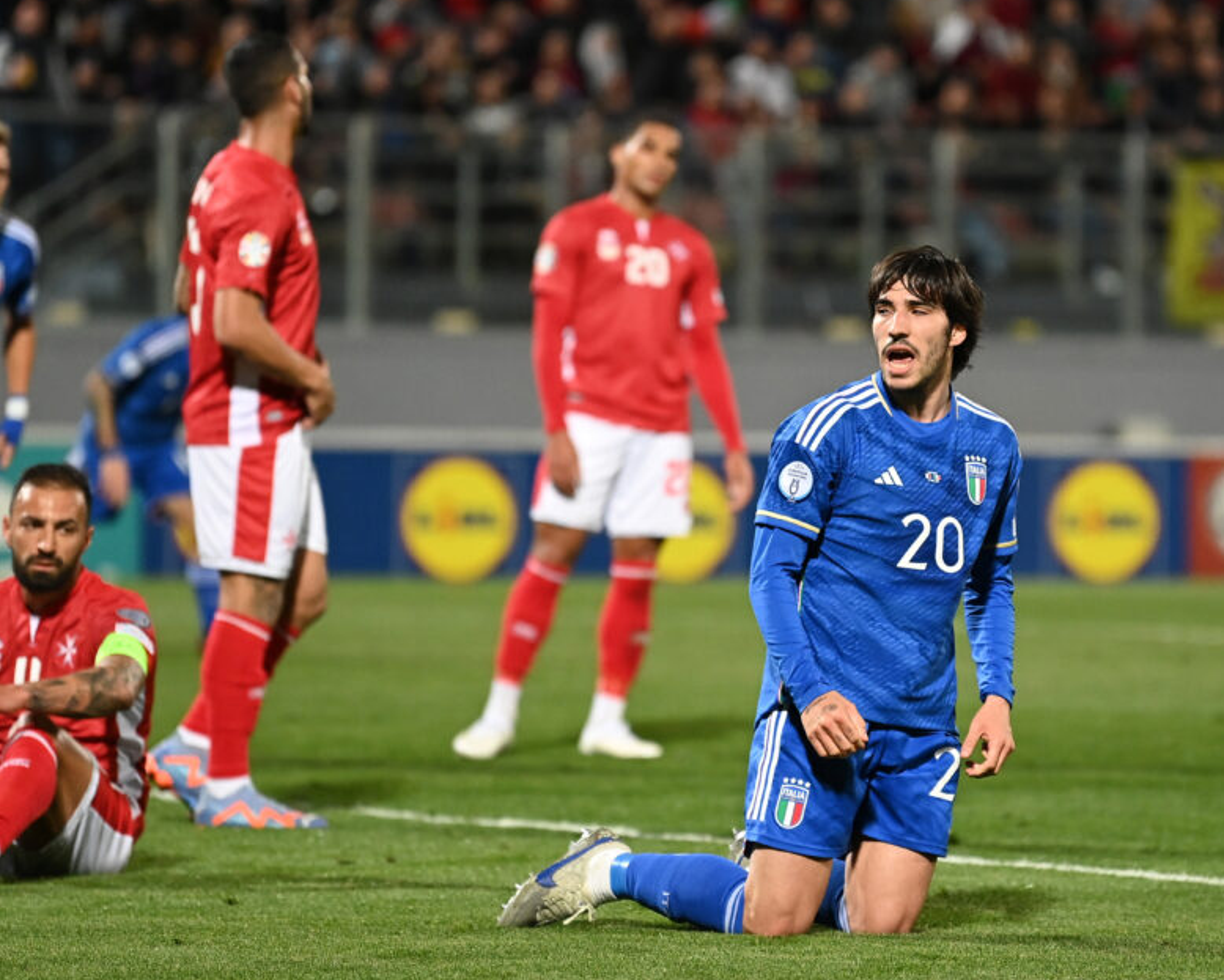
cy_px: 501
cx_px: 604
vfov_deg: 6.3
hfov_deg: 7.8
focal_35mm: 247
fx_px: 8951
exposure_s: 1/1250
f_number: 3.2
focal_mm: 200
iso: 4000
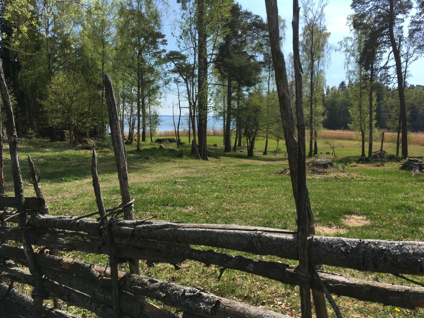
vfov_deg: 48.2
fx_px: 355
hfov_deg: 61.7
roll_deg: -0.6
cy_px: 159
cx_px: 212
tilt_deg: -7.5
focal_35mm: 29
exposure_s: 1/1508
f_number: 2.2
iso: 25
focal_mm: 4.15
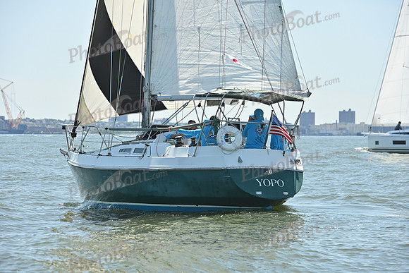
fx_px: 1591
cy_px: 136
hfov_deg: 14.7
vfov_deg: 9.8
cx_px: 204
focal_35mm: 140
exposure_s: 1/1600
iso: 320
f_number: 6.3
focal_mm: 140
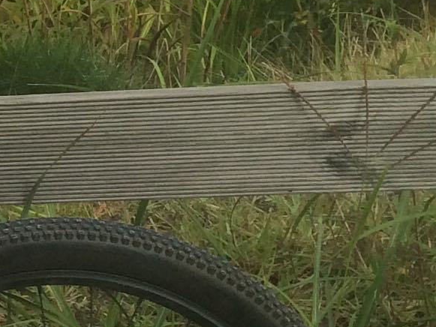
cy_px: 152
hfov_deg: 10.7
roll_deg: -2.3
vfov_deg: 9.1
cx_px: -531
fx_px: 2053
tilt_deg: -23.1
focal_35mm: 163
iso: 32
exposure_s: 1/578
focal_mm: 4.15
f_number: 2.2
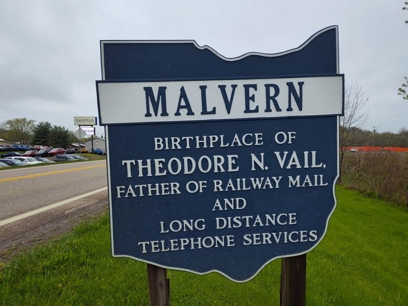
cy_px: 153
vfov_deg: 58.9
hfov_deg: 73.9
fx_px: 271
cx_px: 204
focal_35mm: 23
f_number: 1.8
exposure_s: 1/260
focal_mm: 5.56
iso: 100
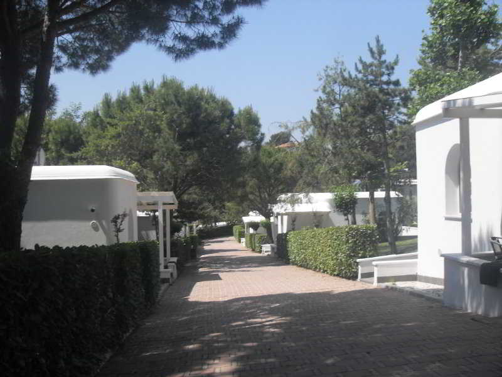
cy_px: 188
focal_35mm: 37
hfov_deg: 50.1
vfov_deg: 38.7
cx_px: 251
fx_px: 537
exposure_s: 1/90
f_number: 8.9
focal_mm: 6.3
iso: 80
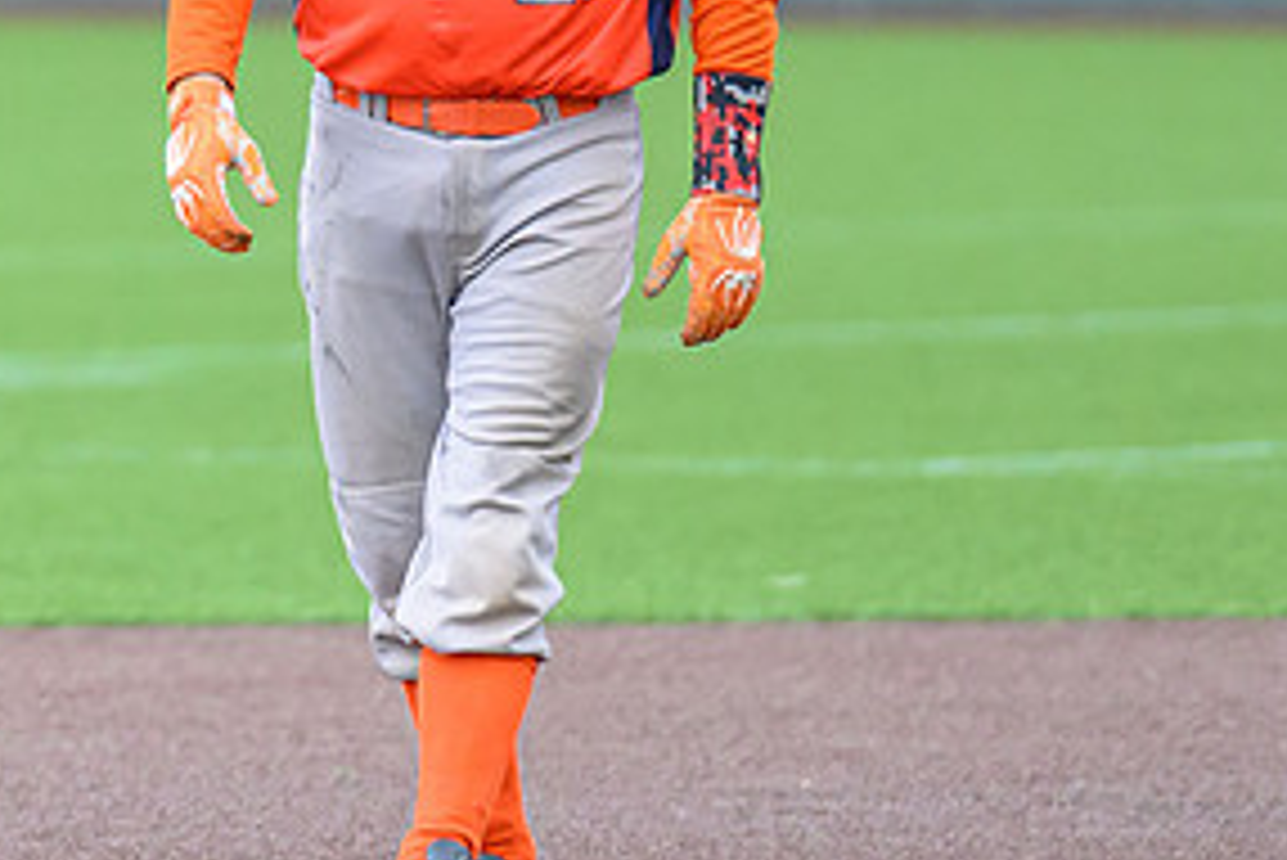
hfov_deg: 2.2
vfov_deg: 1.4
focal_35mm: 958
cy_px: 439
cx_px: 101
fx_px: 34264
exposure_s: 1/2000
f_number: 2.8
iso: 1000
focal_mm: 200
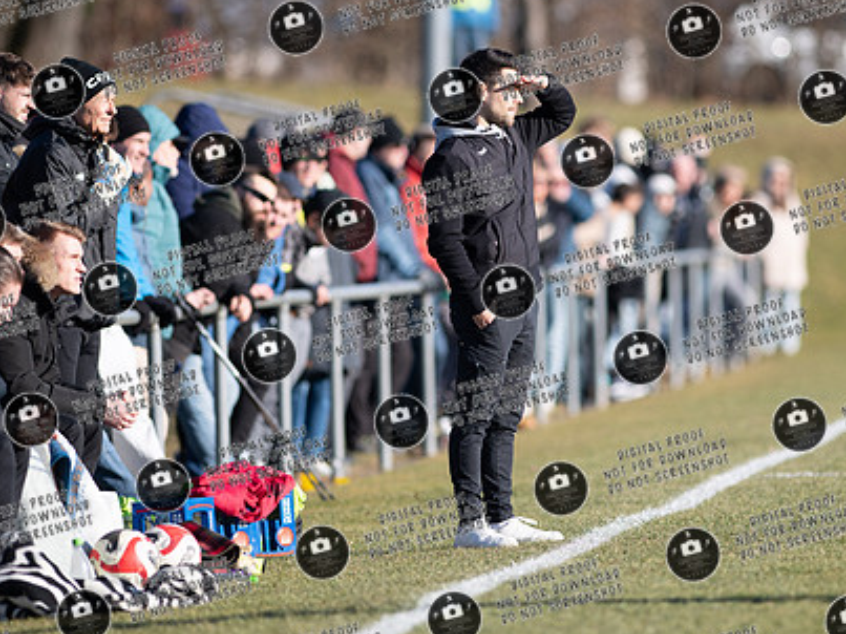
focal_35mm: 524
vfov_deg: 2.8
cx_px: 544
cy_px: 220
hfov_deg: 3.8
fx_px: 12803
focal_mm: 300
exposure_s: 1/1600
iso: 140
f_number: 3.2
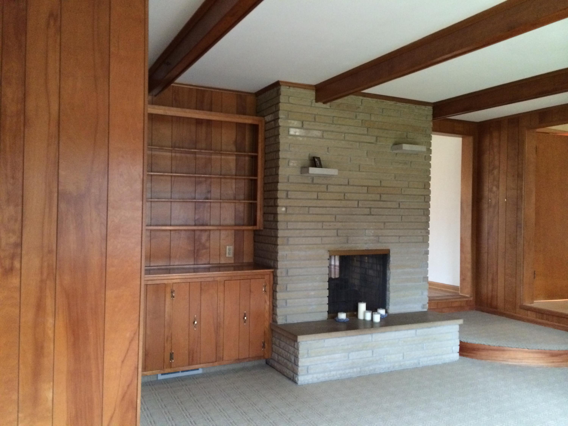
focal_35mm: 30
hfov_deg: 60.0
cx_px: 284
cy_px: 213
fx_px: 492
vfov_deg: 46.8
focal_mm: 4.12
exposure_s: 1/15
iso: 320
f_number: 2.2
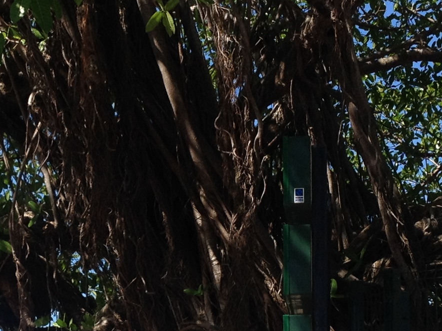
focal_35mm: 129
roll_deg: -0.8
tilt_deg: +7.7
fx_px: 1647
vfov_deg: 11.5
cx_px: 92
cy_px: 244
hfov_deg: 15.2
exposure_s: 1/1227
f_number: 2.4
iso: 50
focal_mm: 4.28
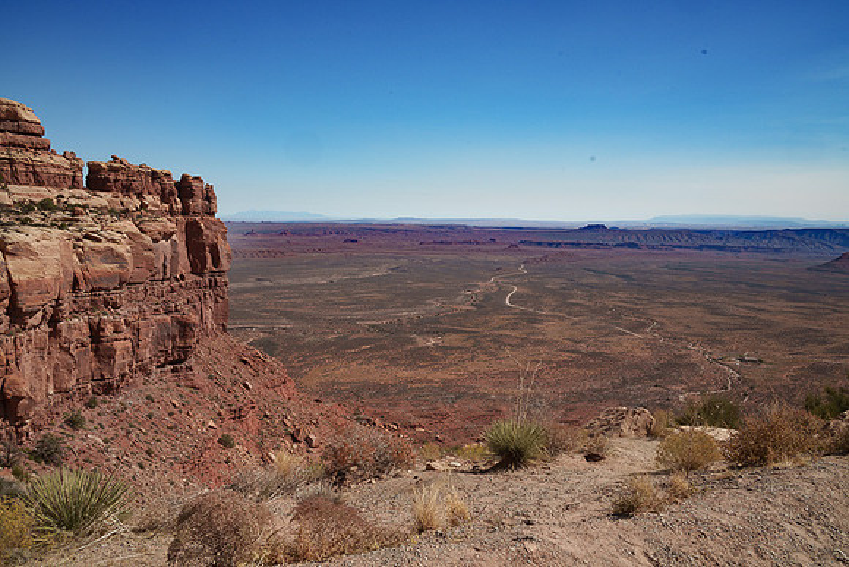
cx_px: 424
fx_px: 660
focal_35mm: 28
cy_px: 284
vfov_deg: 46.4
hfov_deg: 65.5
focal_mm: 28
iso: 400
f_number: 16
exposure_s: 1/250
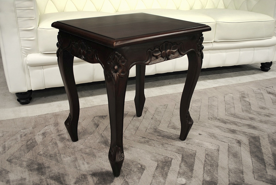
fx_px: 276
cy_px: 92
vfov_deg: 37.0
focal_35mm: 36
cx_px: 138
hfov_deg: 53.1
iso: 100
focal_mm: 24
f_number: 4
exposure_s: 1/5
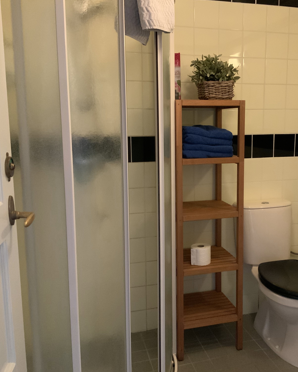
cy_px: 186
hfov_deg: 38.7
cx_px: 198
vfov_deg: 47.9
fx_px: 419
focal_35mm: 38
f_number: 1.8
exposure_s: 1/25
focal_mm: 3
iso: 320
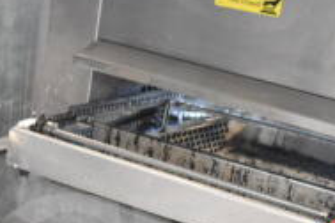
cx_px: 18
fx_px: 1079
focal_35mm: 116
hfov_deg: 17.3
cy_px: 335
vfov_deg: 11.3
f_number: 3.8
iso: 3200
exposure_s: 1/40
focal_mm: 24
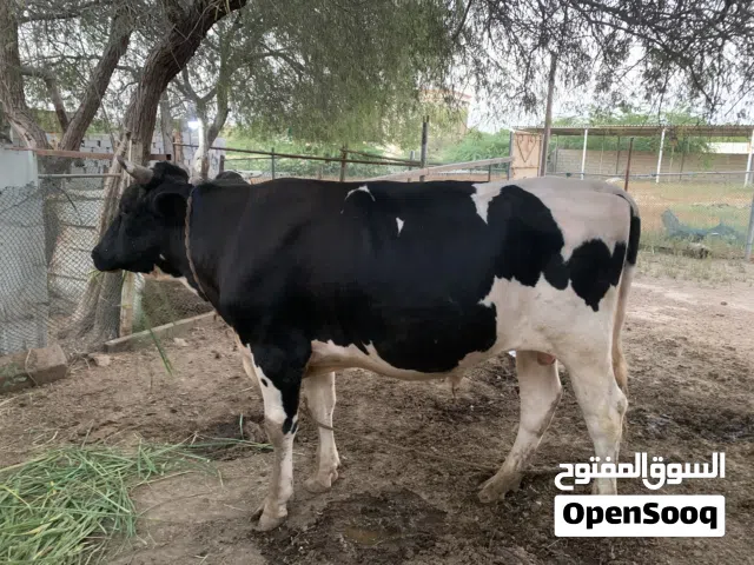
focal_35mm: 26
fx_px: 566
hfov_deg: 67.3
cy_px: 282
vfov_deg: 53.1
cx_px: 377
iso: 400
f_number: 1.8
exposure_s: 1/25
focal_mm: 4.25
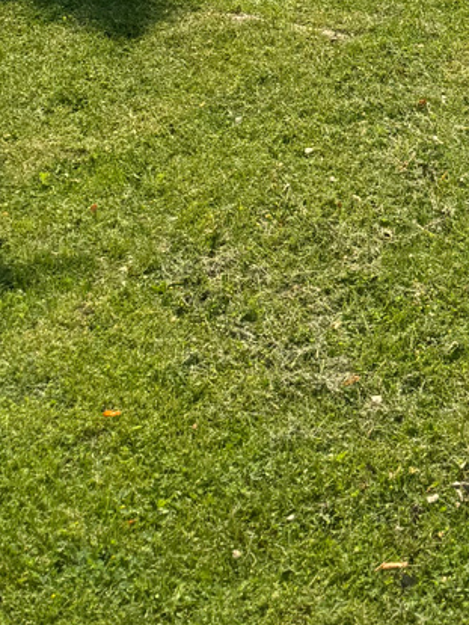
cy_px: -300
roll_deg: +0.9
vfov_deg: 19.3
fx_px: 1606
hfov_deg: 15.5
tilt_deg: -8.2
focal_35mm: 89
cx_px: 673
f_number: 1.78
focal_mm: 6.76
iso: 80
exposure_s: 1/3096
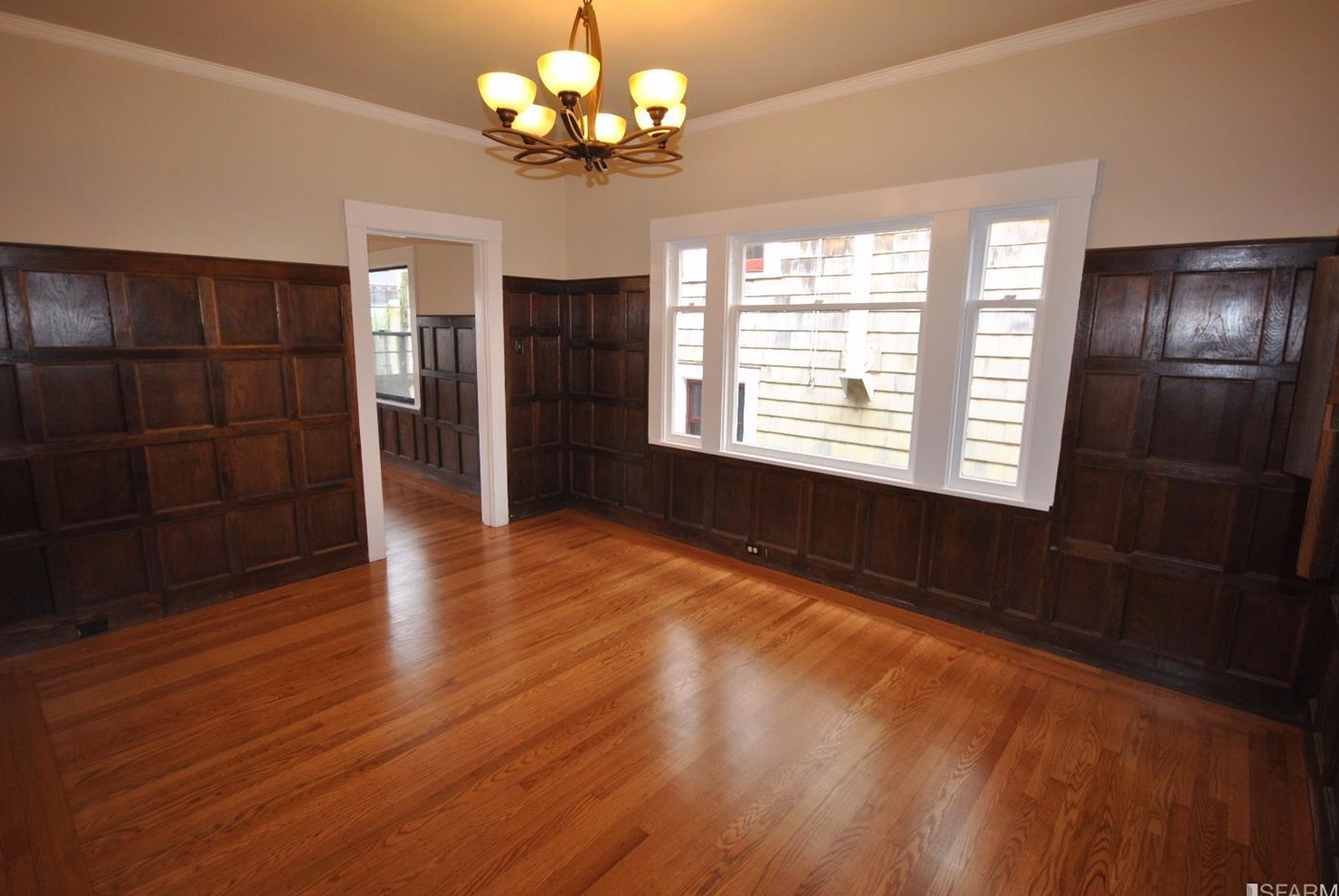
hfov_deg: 96.7
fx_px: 596
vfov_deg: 73.8
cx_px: 656
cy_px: 429
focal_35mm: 16
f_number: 4
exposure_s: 1/60
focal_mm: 10
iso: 200
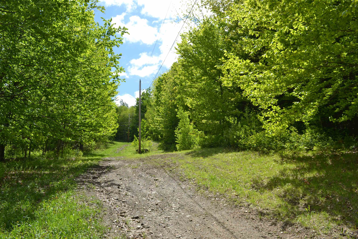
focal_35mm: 30
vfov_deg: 43.6
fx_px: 298
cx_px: 179
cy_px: 120
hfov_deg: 61.9
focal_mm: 20
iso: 100
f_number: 10
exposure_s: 1/200
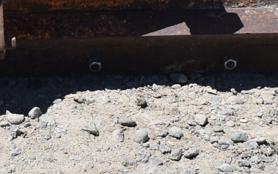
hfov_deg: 10.9
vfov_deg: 7.1
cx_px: -123
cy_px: 2
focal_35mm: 185
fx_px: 1404
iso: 200
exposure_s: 1/400
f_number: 10
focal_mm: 27
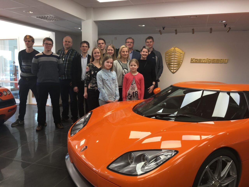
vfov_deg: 48.2
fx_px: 209
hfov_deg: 61.7
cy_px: 94
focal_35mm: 29
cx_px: 124
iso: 32
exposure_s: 1/50
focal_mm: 4.15
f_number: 2.2
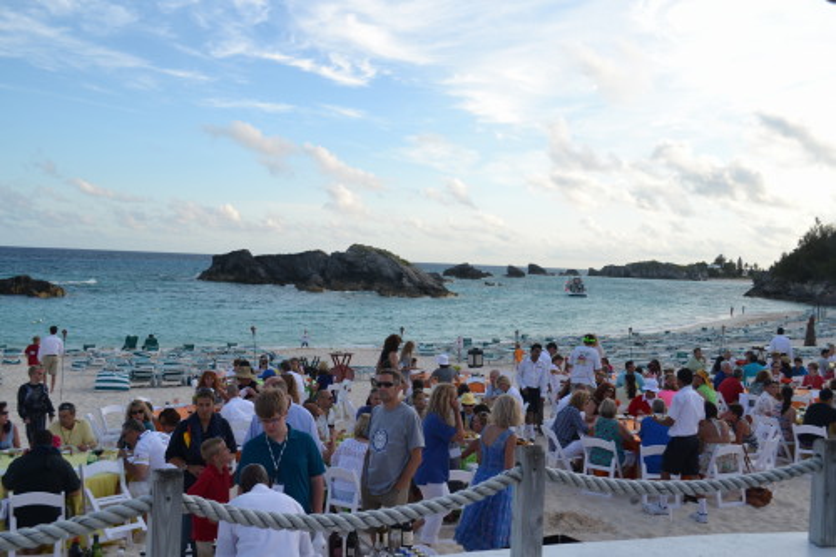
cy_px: 278
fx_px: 766
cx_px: 418
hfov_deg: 57.2
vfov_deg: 39.9
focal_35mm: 33
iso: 100
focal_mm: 22
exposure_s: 1/160
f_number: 6.3
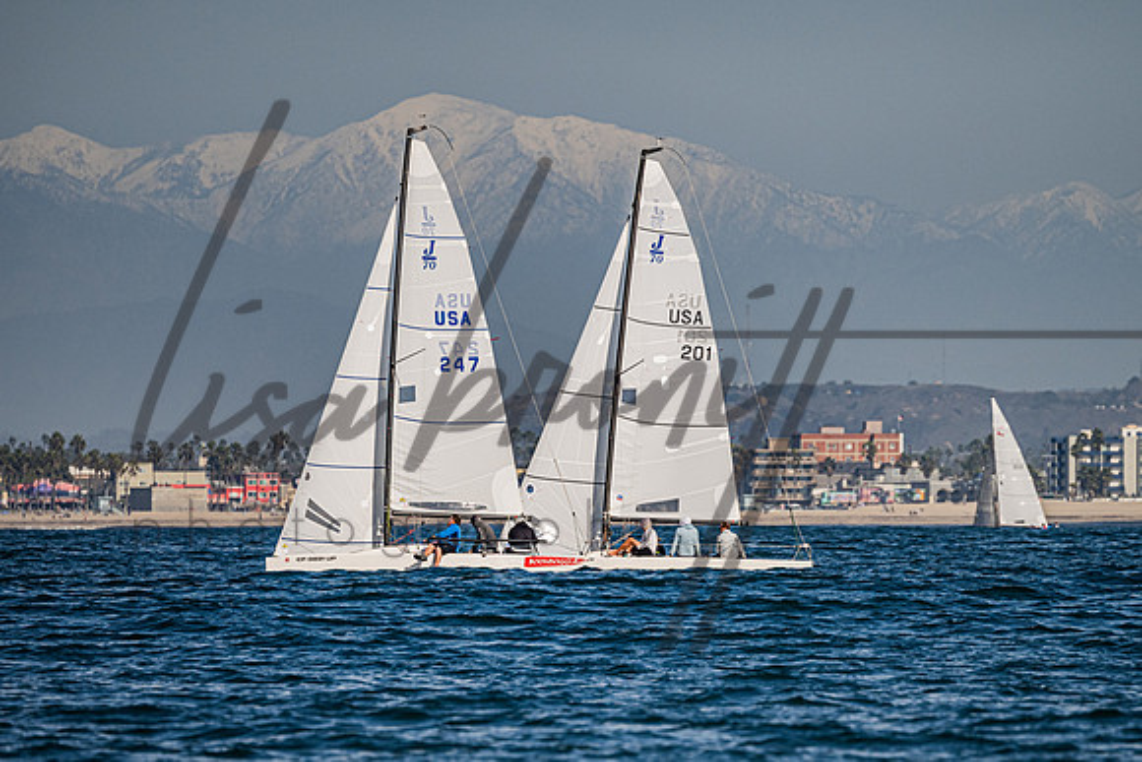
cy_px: 519
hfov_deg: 4.8
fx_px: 13741
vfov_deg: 3.2
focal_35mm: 433
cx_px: 623
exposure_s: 1/3200
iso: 320
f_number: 5.3
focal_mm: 310
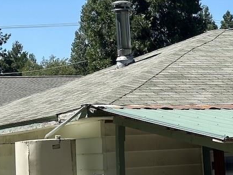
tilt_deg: +5.3
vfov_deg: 10.3
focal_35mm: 143
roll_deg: +2.8
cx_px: 141
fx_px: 962
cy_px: 40
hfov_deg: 13.8
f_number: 1.78
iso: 64
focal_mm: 6.86
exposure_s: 1/3257
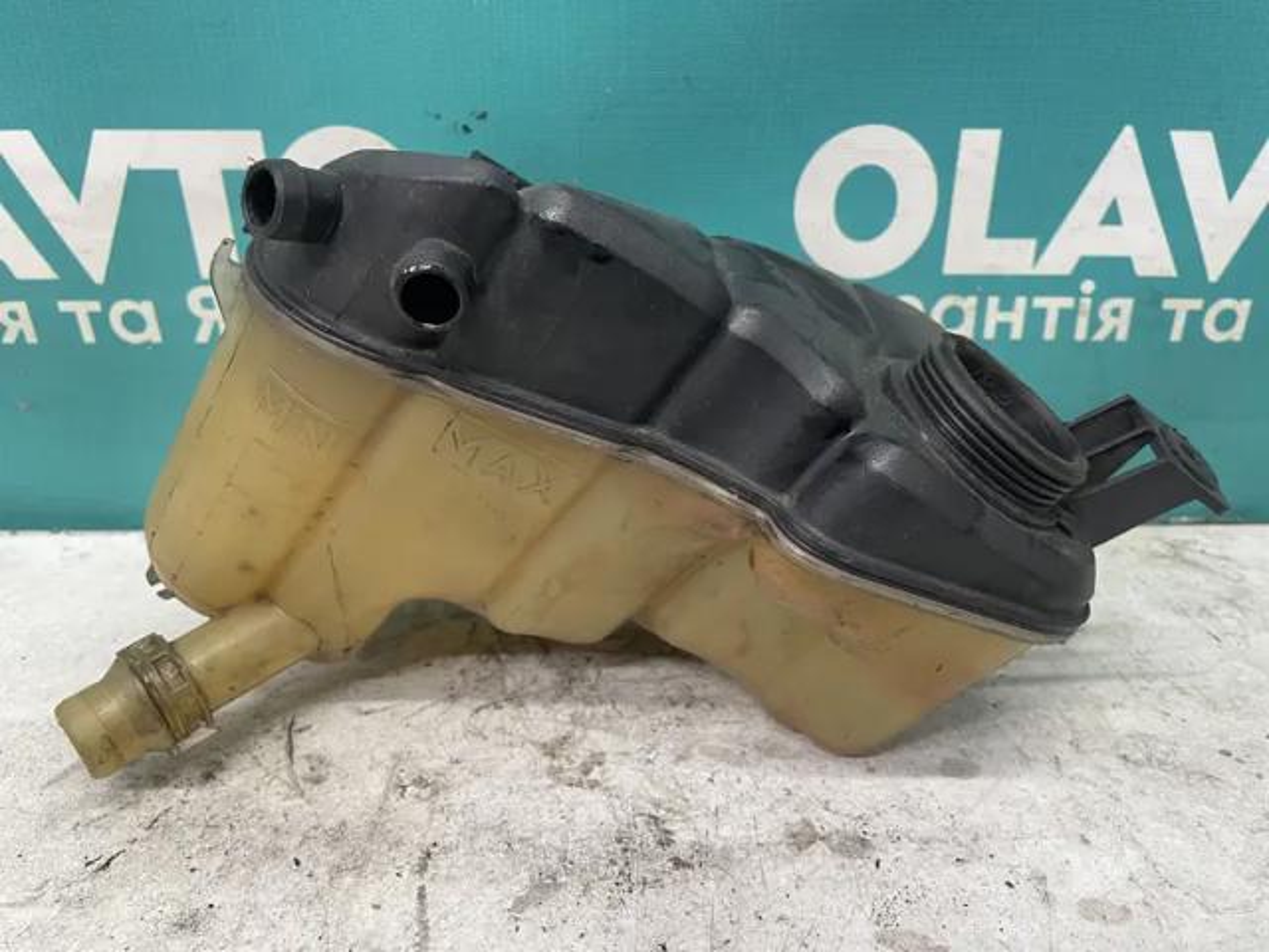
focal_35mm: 26
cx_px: 634
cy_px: 476
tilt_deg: -24.9
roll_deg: -0.3
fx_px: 953
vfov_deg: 53.1
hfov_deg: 67.3
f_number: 1.6
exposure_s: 1/50
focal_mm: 4.2
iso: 64
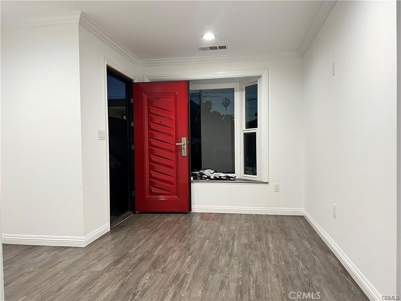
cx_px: 200
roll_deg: +0.9
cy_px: 150
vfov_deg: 53.1
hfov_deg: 67.3
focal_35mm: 26
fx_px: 301
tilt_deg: -0.9
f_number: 1.5
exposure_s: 1/60
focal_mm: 5.7
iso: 100
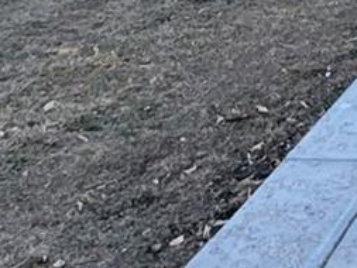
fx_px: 846
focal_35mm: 82
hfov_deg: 21.0
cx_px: 501
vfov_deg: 15.3
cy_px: -230
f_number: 2.2
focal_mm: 1.95
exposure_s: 1/951
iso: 45
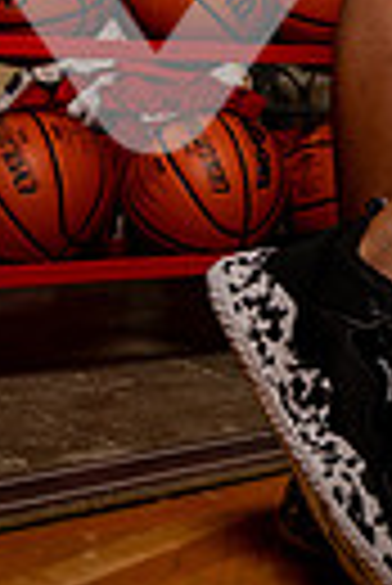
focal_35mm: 83
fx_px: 1352
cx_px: 604
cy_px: -302
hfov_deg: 15.2
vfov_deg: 20.7
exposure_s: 1/250
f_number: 7.1
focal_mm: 24
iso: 100
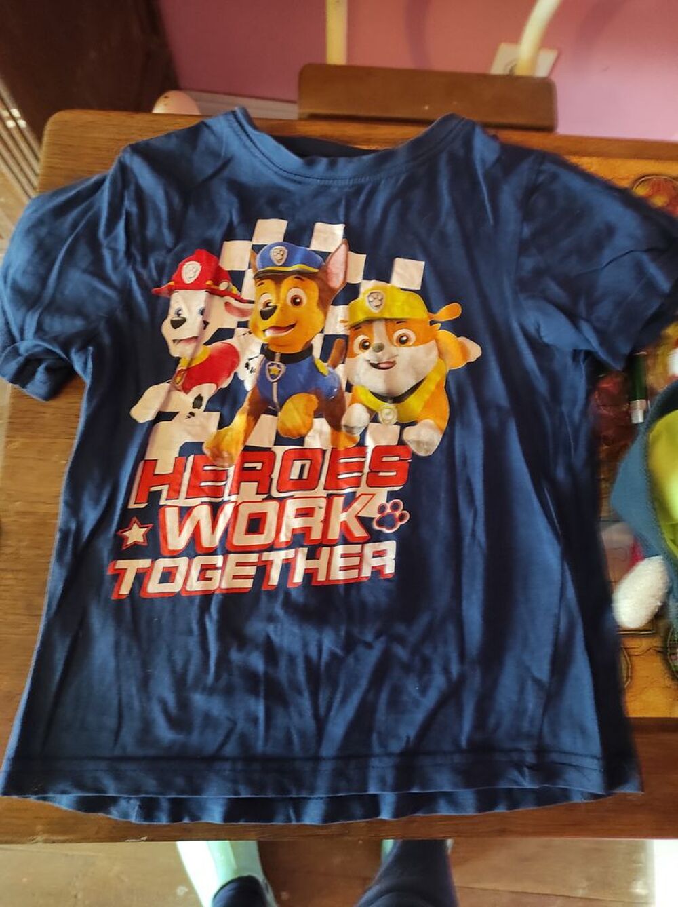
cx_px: 339
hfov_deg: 54.8
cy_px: 454
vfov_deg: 69.4
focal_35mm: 25
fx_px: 654
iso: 962
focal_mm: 5.43
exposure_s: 1/20
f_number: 1.89
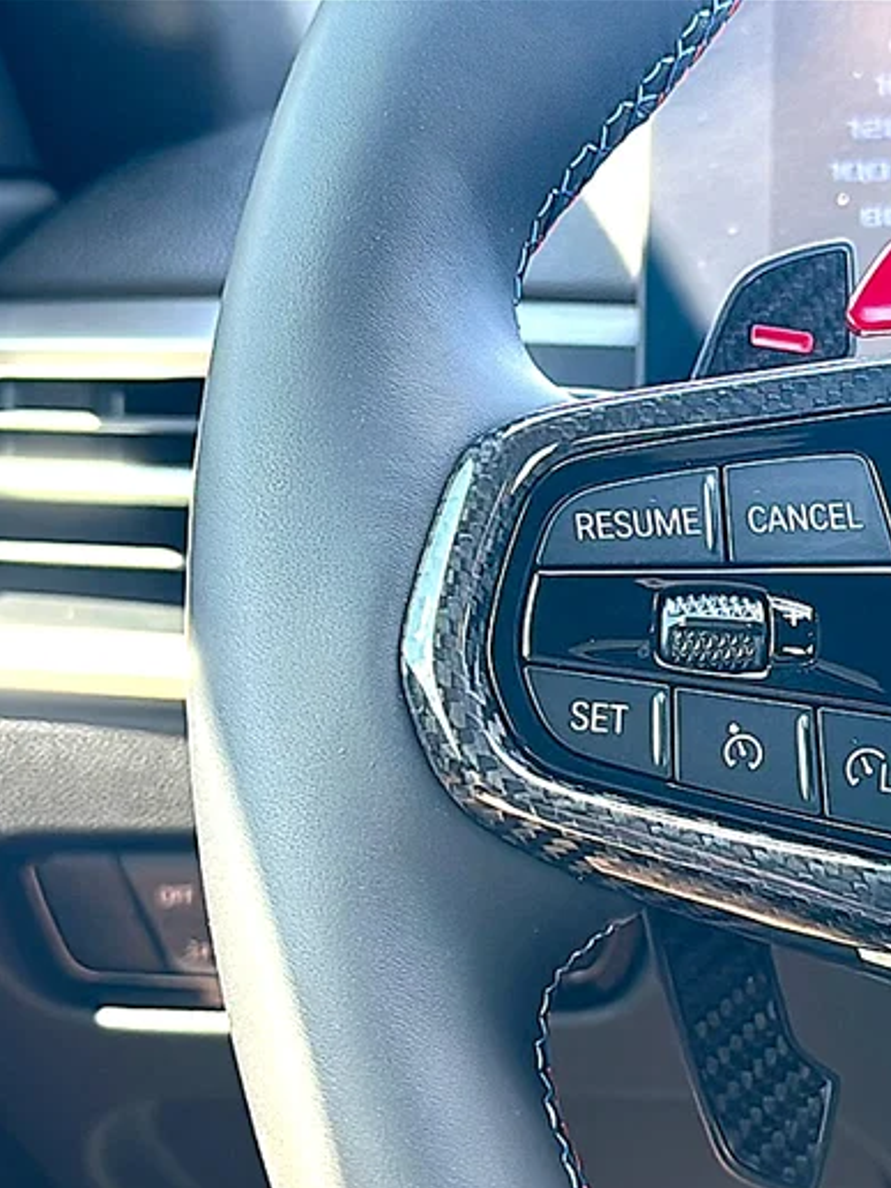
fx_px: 2093
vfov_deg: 31.7
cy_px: 602
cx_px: 730
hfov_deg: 23.6
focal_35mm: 61
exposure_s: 1/110
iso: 125
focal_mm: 6.86
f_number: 1.78
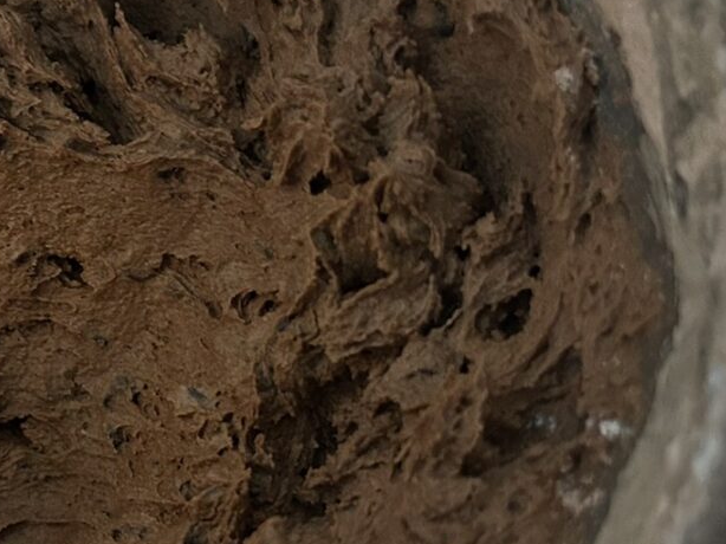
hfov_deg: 28.8
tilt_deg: -63.4
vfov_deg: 24.0
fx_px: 1279
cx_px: -67
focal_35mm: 61
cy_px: 320
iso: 500
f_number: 1.5
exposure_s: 1/30
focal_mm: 5.7
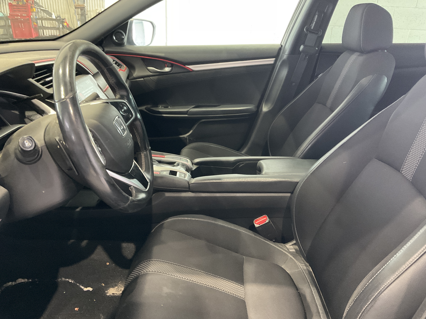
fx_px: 357
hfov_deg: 61.7
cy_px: 160
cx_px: 213
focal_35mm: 29
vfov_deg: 48.2
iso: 320
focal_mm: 3
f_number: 1.8
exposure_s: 1/32
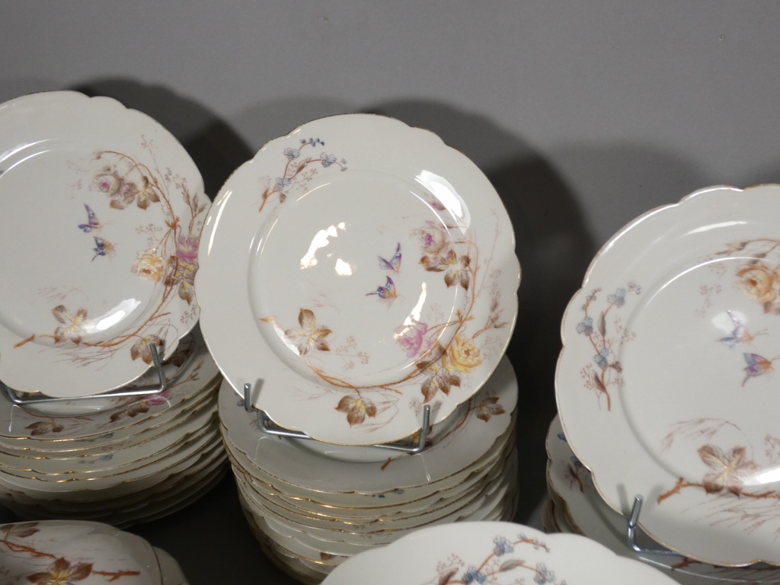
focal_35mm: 35
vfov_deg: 40.7
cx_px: 390
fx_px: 789
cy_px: 292
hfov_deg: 52.6
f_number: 3.4
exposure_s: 1/125
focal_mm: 6.2
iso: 200
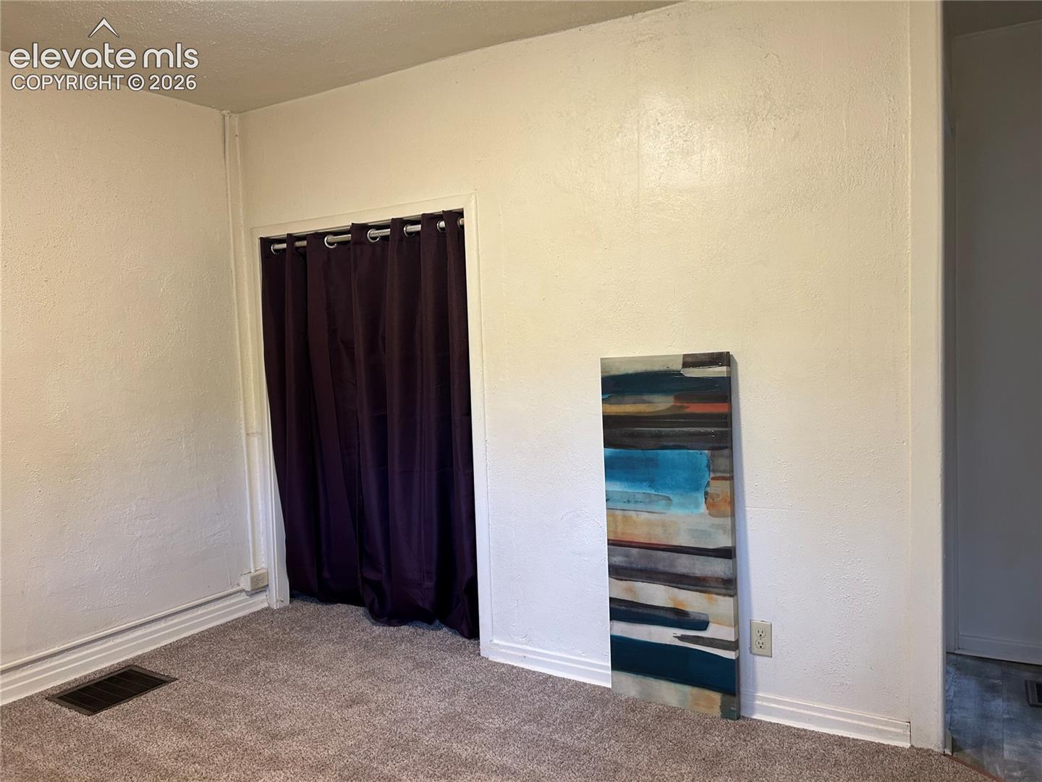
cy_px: 391
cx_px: 521
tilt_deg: -3.7
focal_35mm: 26
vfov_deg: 53.1
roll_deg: +2.0
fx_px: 783
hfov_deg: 67.3
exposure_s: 1/60
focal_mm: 5.7
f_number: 1.5
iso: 125
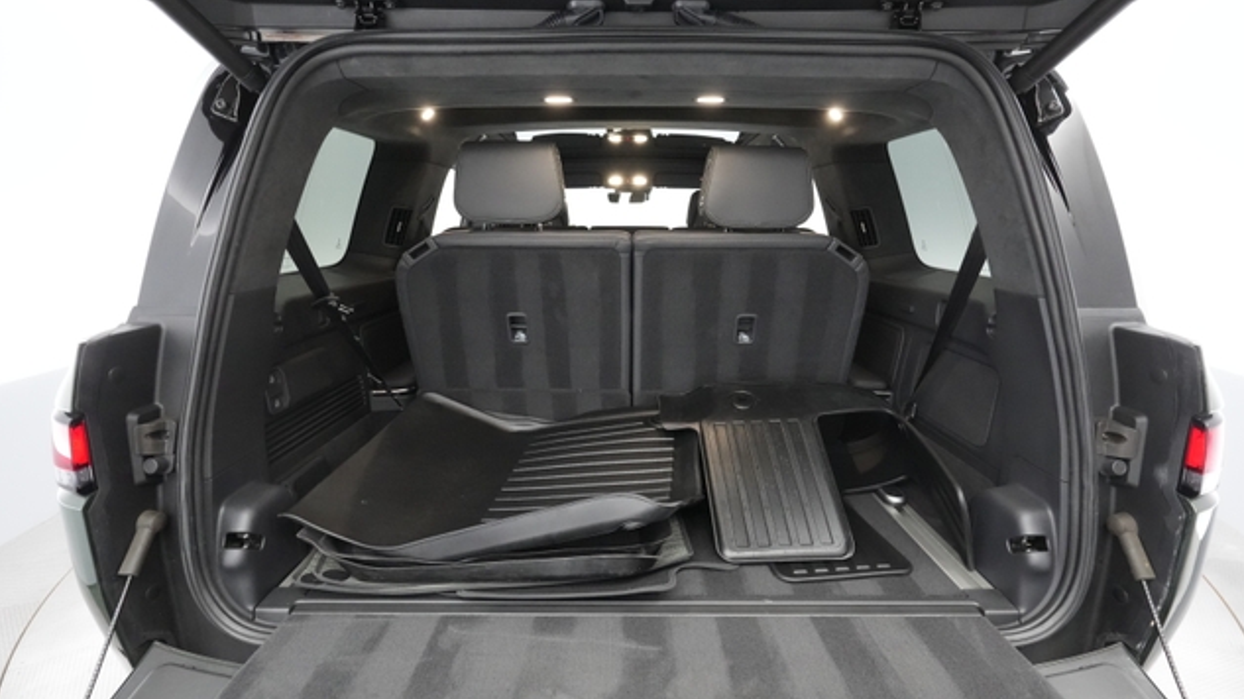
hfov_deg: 92.7
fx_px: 594
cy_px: 368
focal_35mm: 18
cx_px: 623
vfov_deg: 61.0
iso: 10000
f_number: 5
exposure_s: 1/100
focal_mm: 17
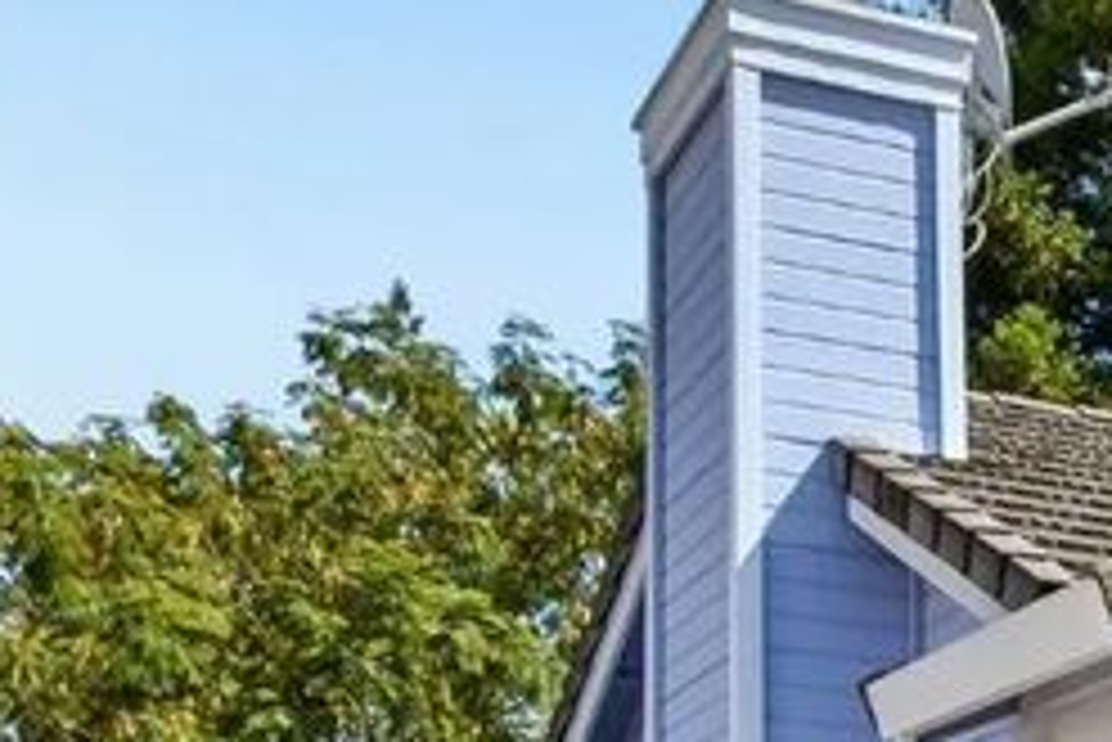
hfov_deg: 19.0
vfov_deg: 14.5
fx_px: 2689
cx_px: 1891
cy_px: 1169
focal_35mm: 87
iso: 100
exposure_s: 1/160
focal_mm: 14
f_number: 8
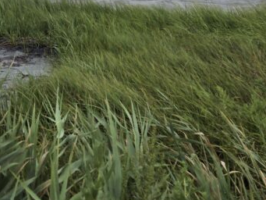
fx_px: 530
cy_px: -45
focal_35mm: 69
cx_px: 48
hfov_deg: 27.5
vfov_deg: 19.9
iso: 25
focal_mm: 5.4
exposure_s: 1/694
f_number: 1.8
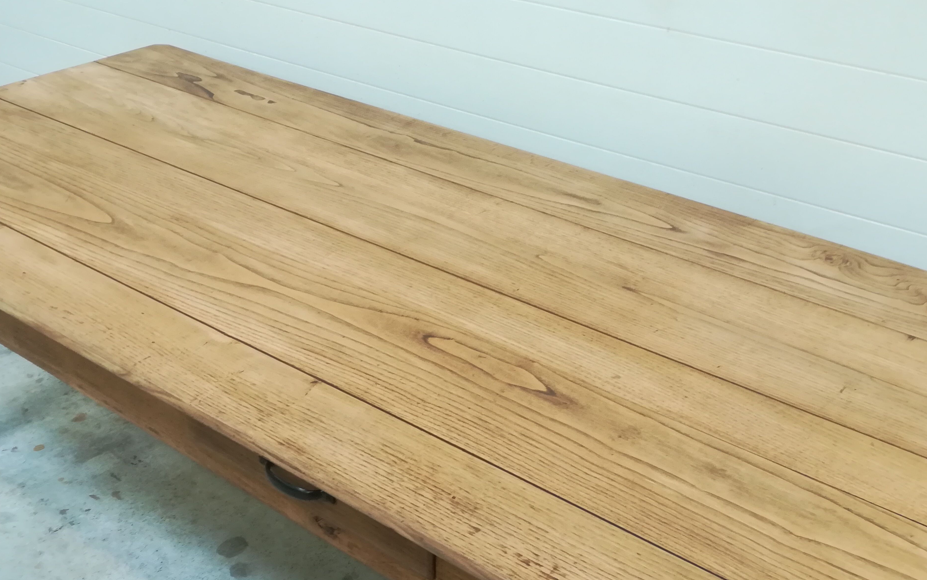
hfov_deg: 52.7
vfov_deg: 34.4
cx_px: 488
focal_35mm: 37
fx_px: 935
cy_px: 323
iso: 200
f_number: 2.2
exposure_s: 1/33.3
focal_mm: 3.83
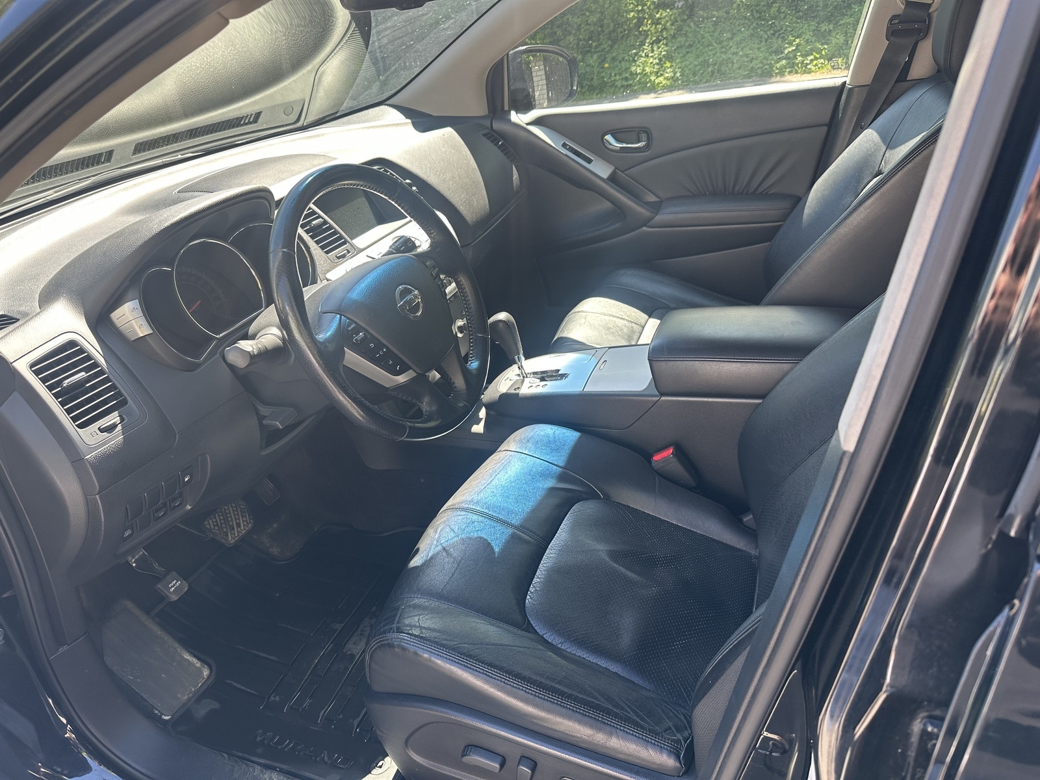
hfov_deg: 71.6
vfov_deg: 56.8
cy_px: 390
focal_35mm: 24
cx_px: 520
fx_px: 721
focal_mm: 6.86
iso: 80
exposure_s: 1/333
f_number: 1.78
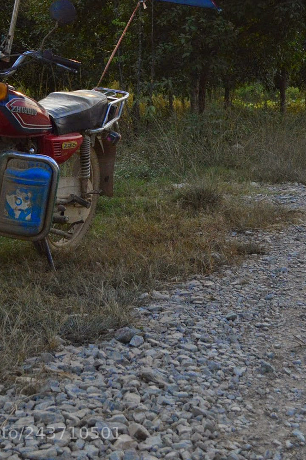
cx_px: 126
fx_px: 945
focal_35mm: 74
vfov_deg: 26.4
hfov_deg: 18.4
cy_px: 39
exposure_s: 1/2500
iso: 1600
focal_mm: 26
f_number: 5.6
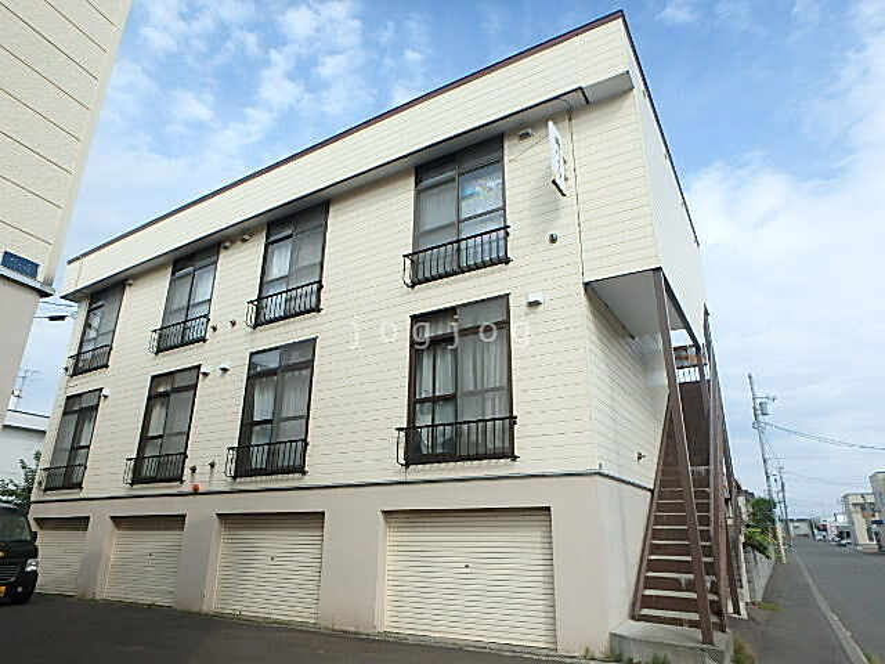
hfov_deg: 79.0
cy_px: 332
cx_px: 442
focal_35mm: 21
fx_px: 537
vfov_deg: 63.4
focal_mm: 3.7
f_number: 3.5
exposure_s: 1/1000
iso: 125
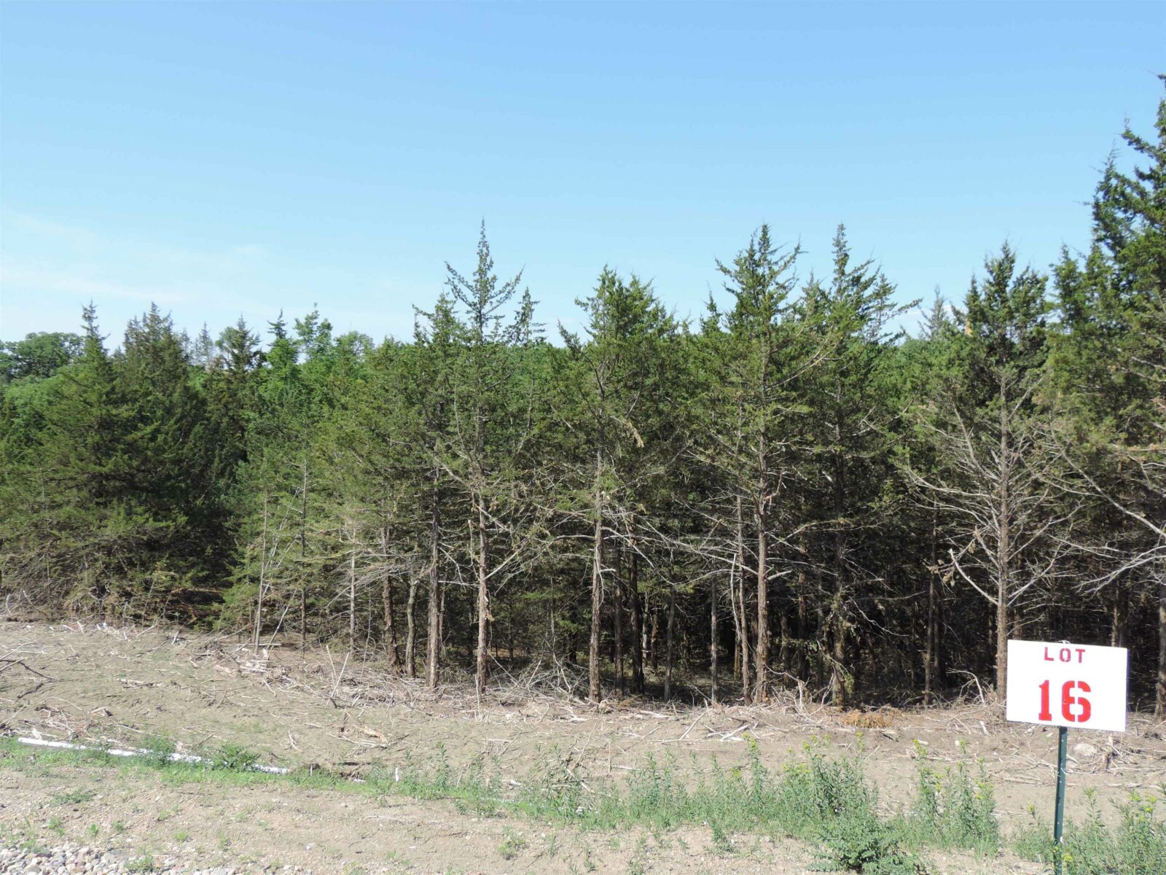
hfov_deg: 60.0
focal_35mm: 30
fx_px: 1011
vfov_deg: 46.8
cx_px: 583
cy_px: 438
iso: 80
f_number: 3.1
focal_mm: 5.3
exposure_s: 1/640
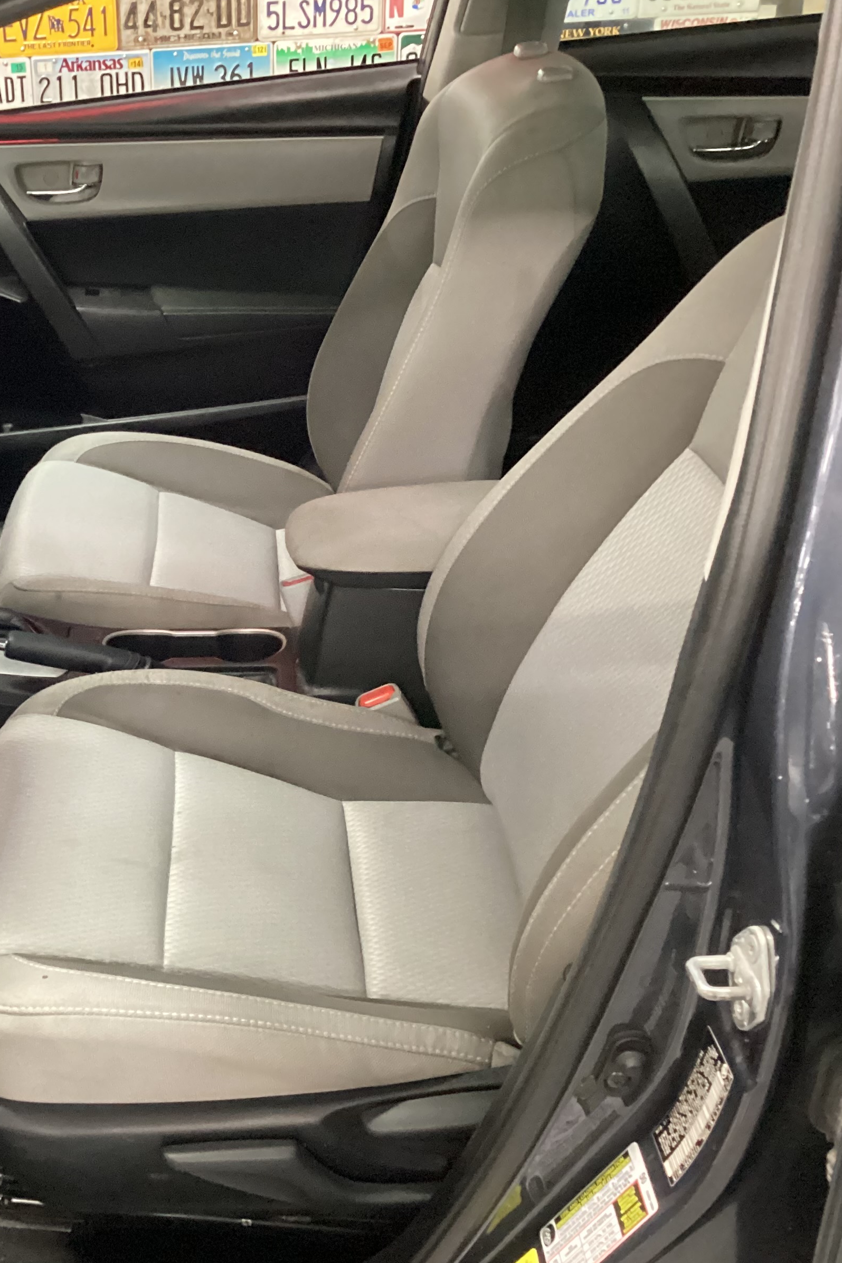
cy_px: 630
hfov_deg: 29.0
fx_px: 1543
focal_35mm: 44
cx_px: 44
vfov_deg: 44.5
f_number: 2.4
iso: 640
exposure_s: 1/24
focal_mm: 3.3
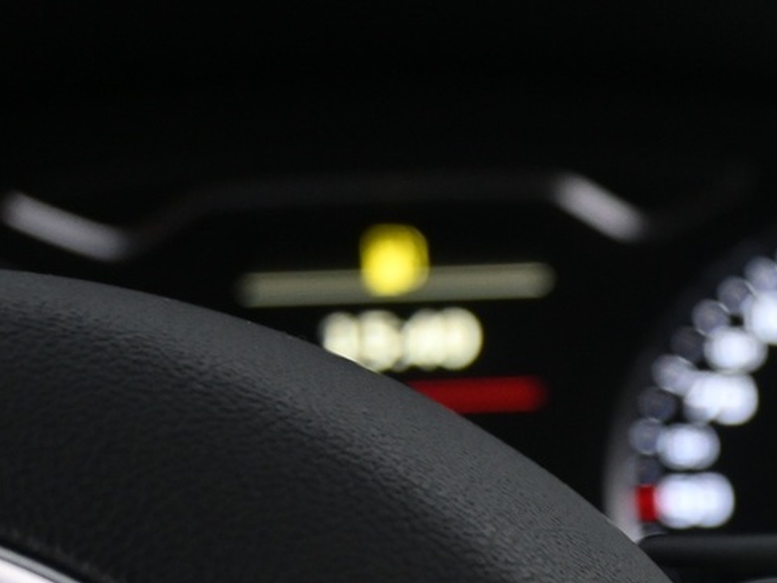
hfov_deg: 17.8
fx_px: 2258
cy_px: 806
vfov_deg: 14.0
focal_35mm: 101
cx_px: 1102
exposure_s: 1/30
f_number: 4
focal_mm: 21
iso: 1100
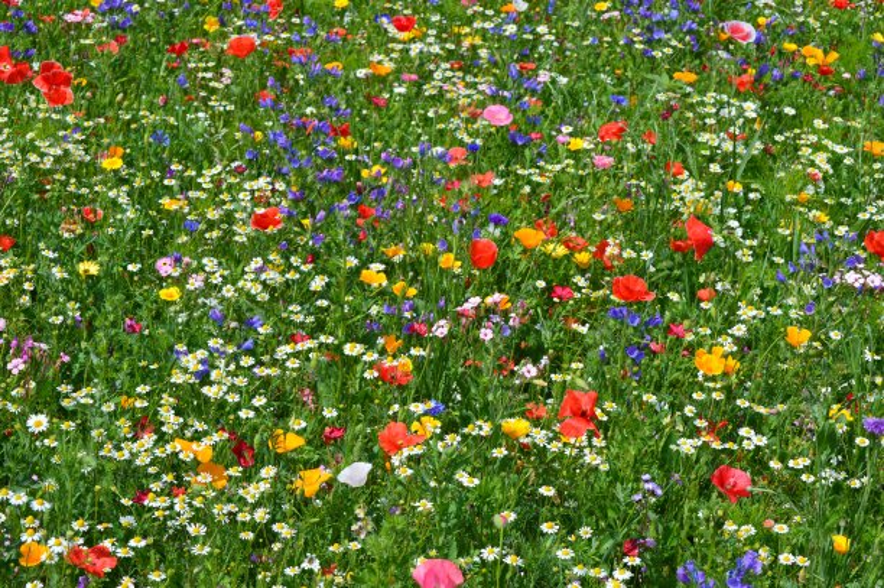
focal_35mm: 82
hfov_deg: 24.6
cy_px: 294
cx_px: 442
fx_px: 2024
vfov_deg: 16.5
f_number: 11
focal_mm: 55
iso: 400
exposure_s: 1/500
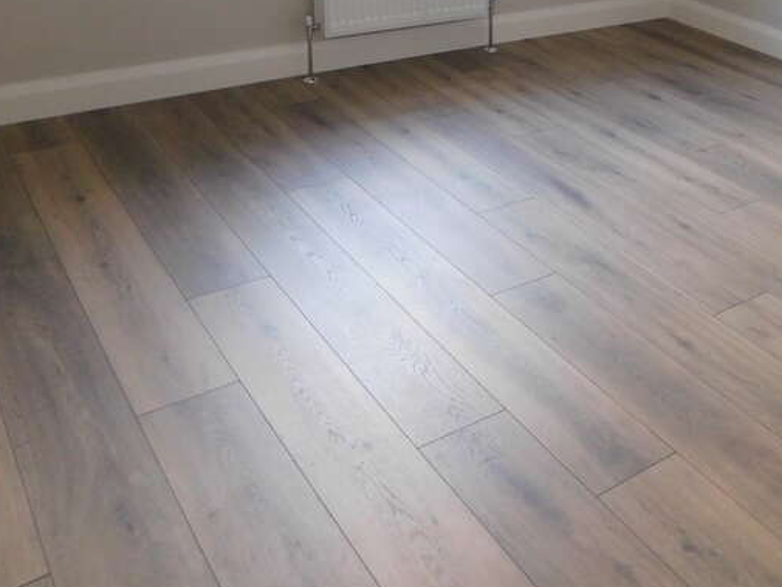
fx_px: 926
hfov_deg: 44.0
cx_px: 602
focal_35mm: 41
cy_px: 117
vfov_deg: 34.1
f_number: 3
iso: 400
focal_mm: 4
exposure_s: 1/25
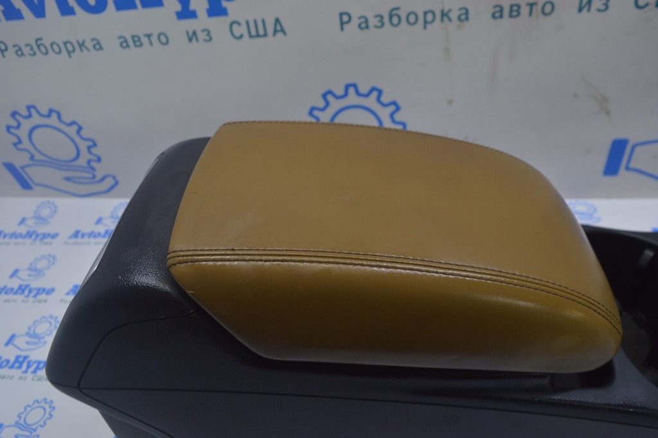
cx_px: 329
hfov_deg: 67.4
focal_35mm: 27
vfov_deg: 47.9
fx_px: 493
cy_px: 219
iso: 400
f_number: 5.6
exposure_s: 1/30
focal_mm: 18
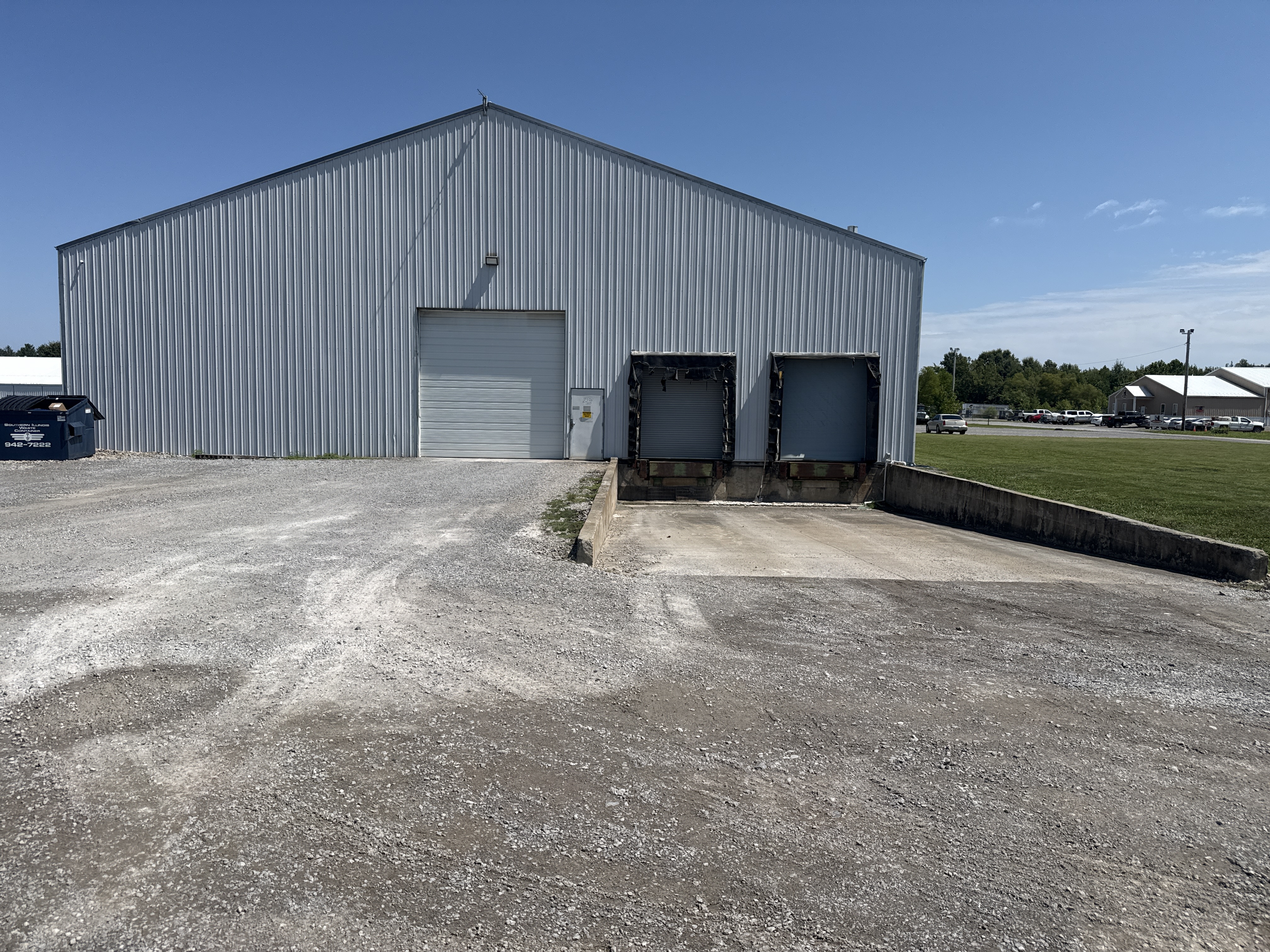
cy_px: 476
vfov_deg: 56.8
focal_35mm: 24
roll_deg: -1.5
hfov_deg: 71.6
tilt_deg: -4.9
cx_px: 635
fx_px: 881
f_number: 1.78
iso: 80
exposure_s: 1/8130
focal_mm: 6.76
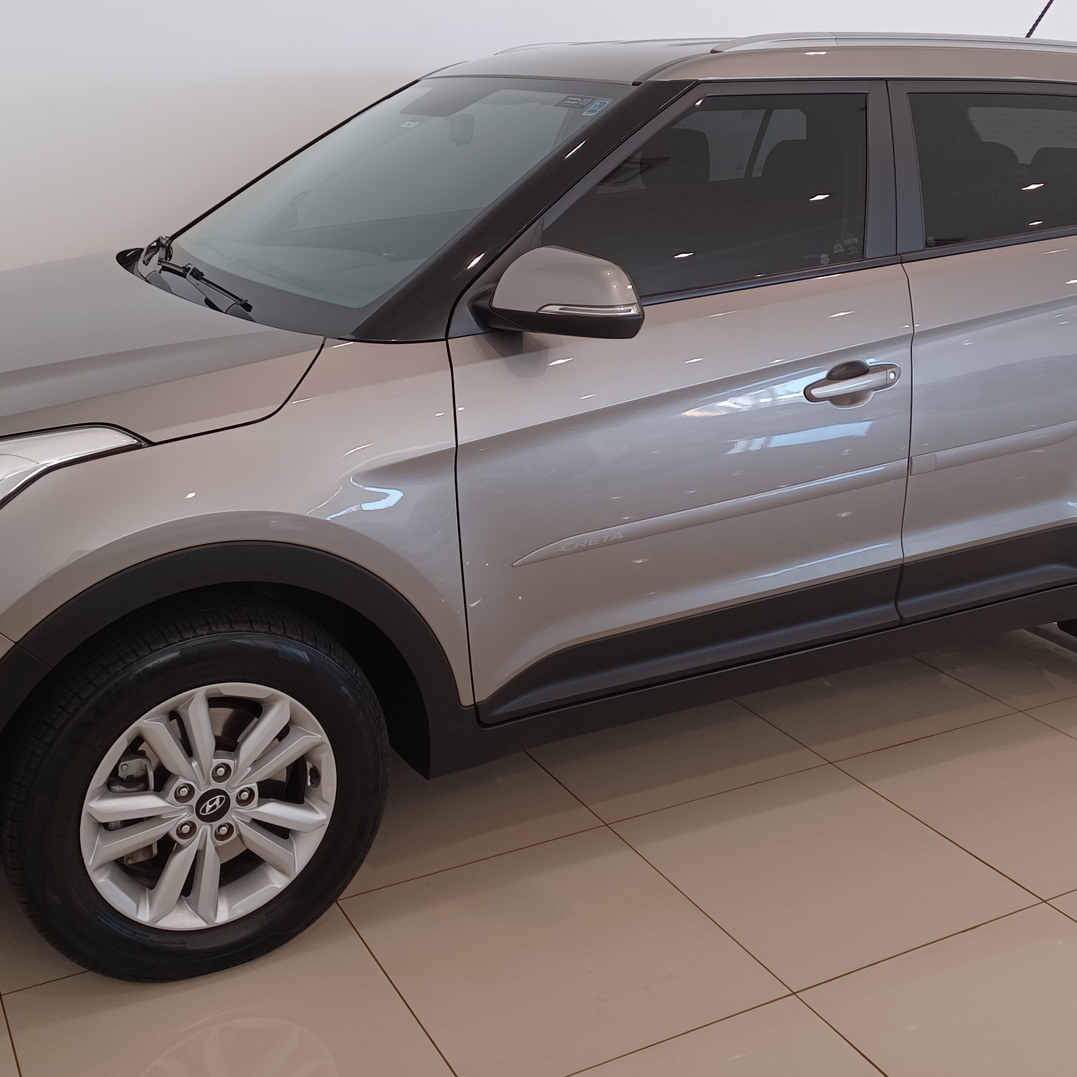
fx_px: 1373
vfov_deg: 42.4
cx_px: 508
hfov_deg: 42.8
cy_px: 376
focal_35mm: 39
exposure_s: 1/60
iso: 160
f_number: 1.8
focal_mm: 4.6
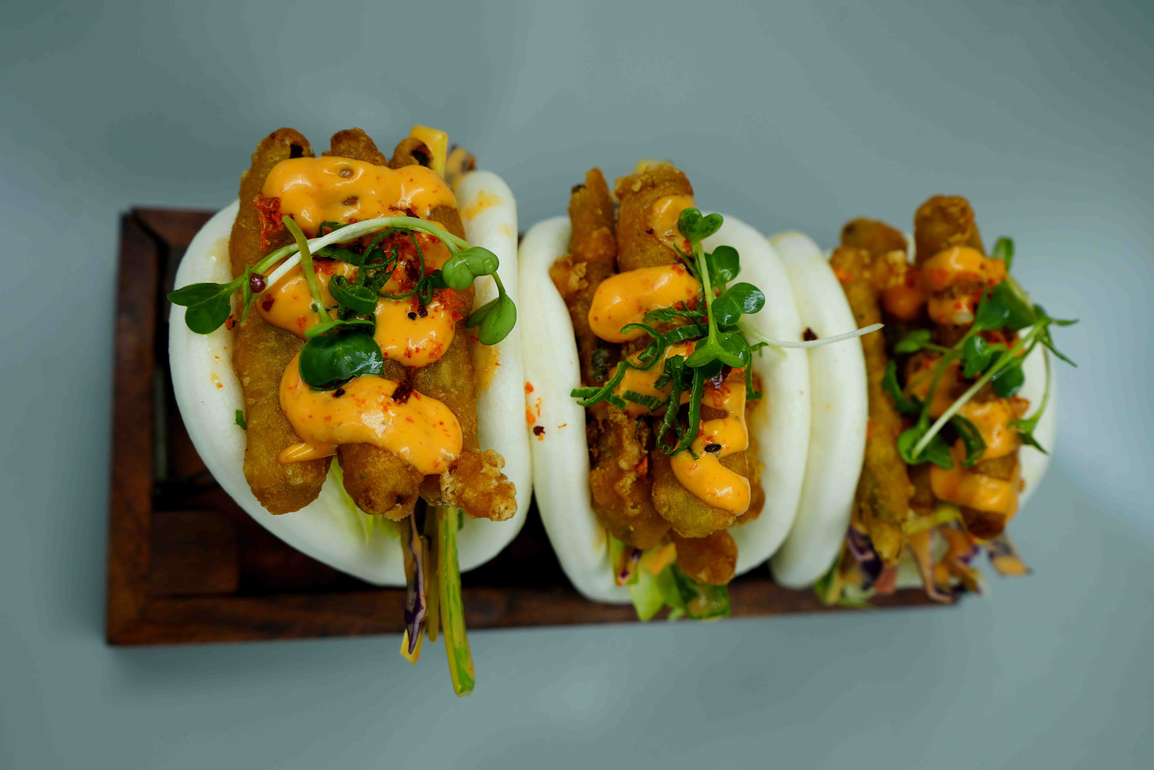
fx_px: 897
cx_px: 577
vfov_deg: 46.4
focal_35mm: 28
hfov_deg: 65.5
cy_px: 385
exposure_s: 1/125
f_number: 5
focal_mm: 28
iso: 100
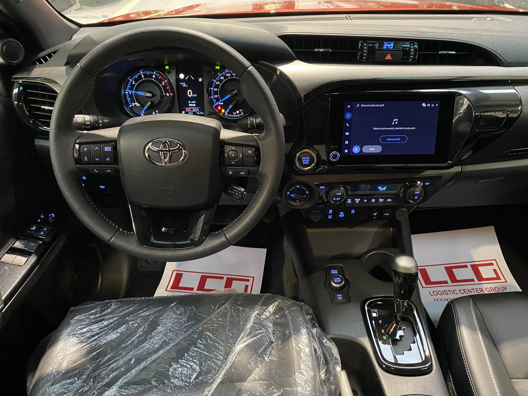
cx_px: 264
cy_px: 198
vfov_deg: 53.1
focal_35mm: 26
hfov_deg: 67.3
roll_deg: +0.0
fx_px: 397
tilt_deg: -37.0
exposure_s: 1/25
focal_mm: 4.25
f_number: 1.8
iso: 800
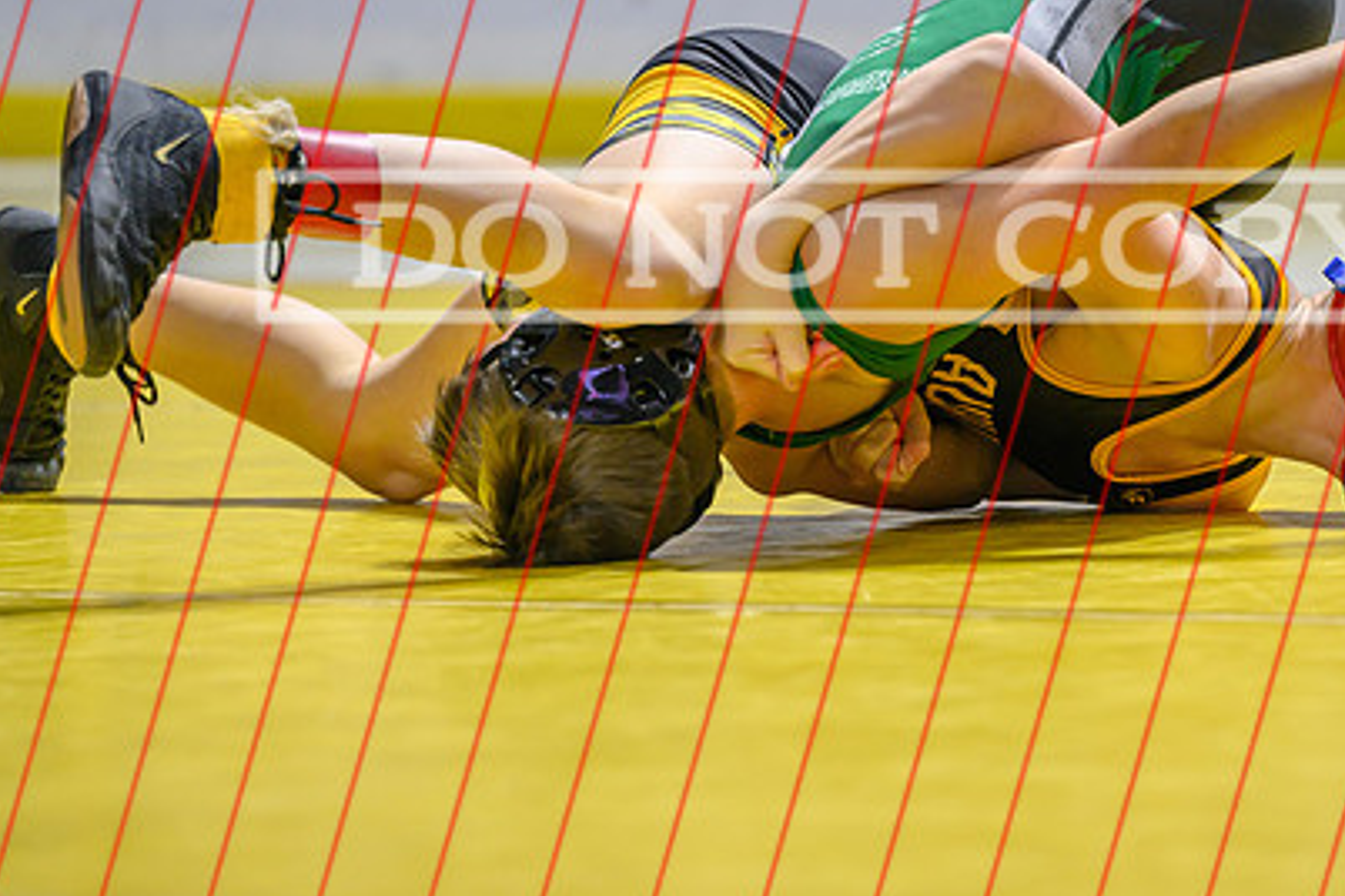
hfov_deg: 6.1
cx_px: 1068
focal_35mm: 339
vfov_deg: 4.1
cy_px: 428
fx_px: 12664
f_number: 2.8
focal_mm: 185
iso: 1250
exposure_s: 1/800
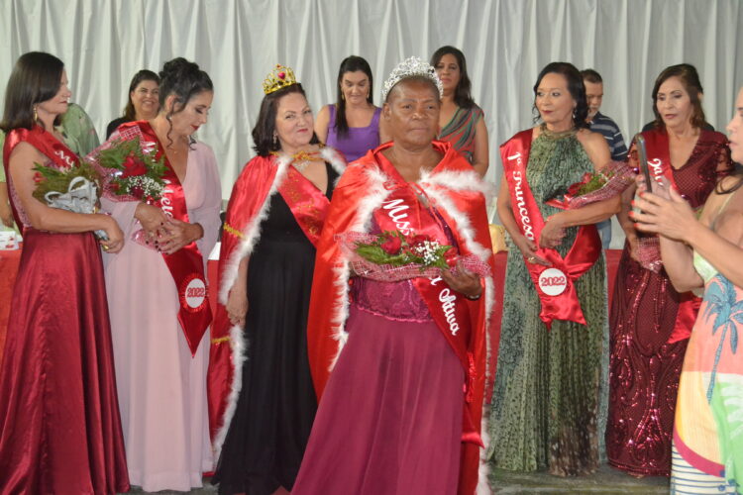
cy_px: 248
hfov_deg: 41.1
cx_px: 372
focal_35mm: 48
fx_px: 991
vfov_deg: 28.1
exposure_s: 1/60
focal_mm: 32
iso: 3200
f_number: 4.5
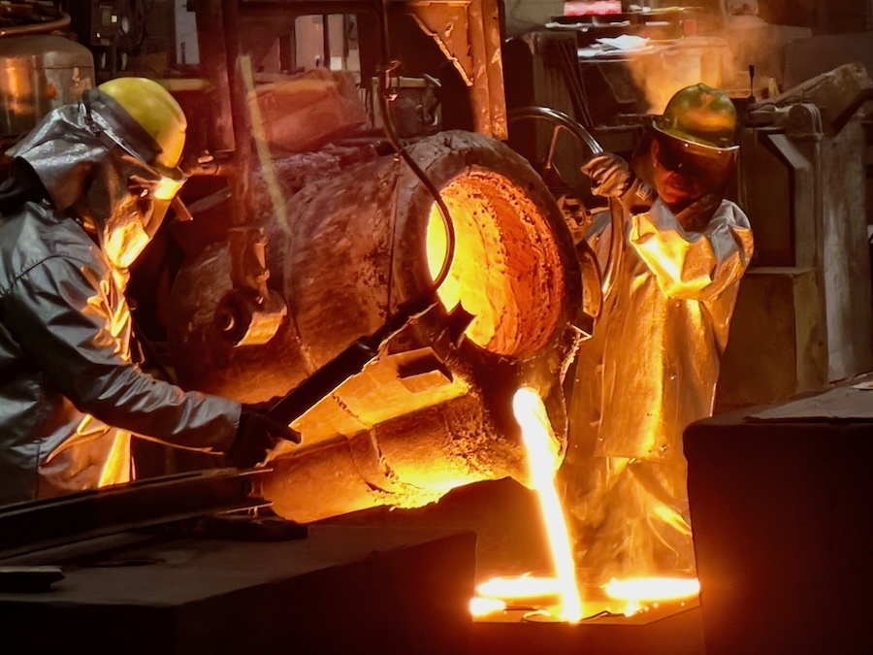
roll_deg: +1.9
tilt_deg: -4.1
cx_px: 436
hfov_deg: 36.8
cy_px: 328
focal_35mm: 52
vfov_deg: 28.0
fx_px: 1311
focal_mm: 6
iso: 200
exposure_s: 1/60
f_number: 2
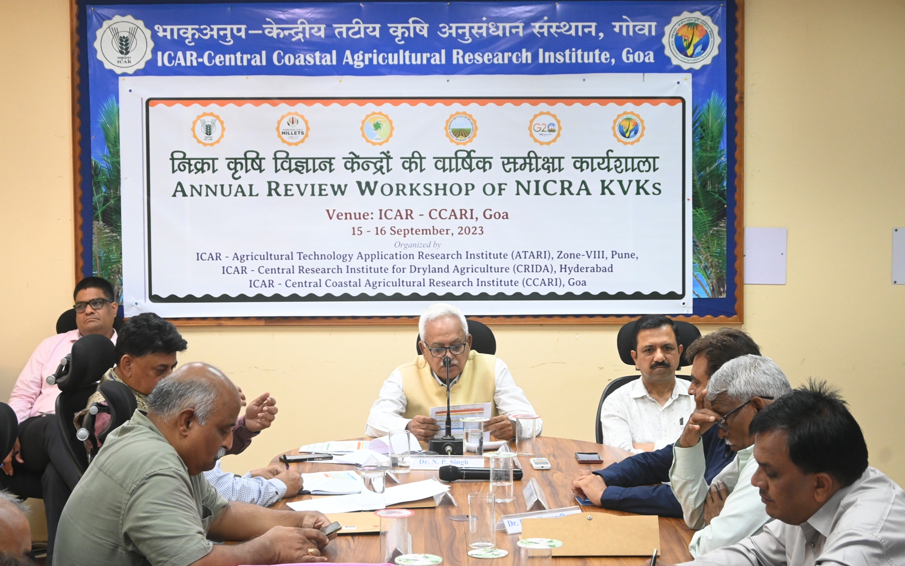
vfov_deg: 19.6
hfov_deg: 30.8
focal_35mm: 67
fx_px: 1641
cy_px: 276
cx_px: 449
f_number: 6
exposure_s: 1/80
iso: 2500
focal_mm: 43
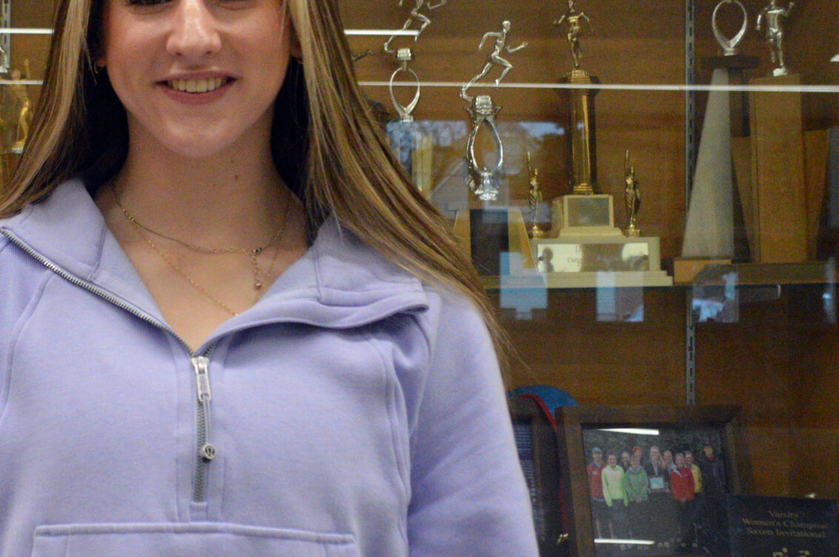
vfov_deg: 22.2
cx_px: 130
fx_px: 1420
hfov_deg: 31.8
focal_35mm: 61
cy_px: 210
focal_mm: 18
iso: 3200
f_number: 3.5
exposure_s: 1/500
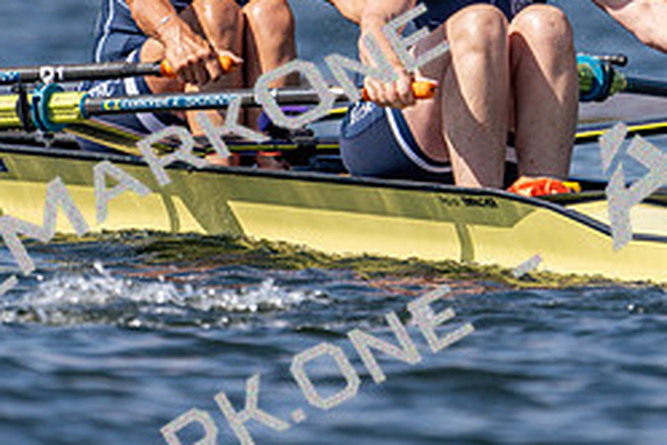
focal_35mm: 1398
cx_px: 370
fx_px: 25900
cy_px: -4
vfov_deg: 1.0
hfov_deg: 1.5
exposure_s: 1/2000
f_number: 6.3
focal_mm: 600
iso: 320
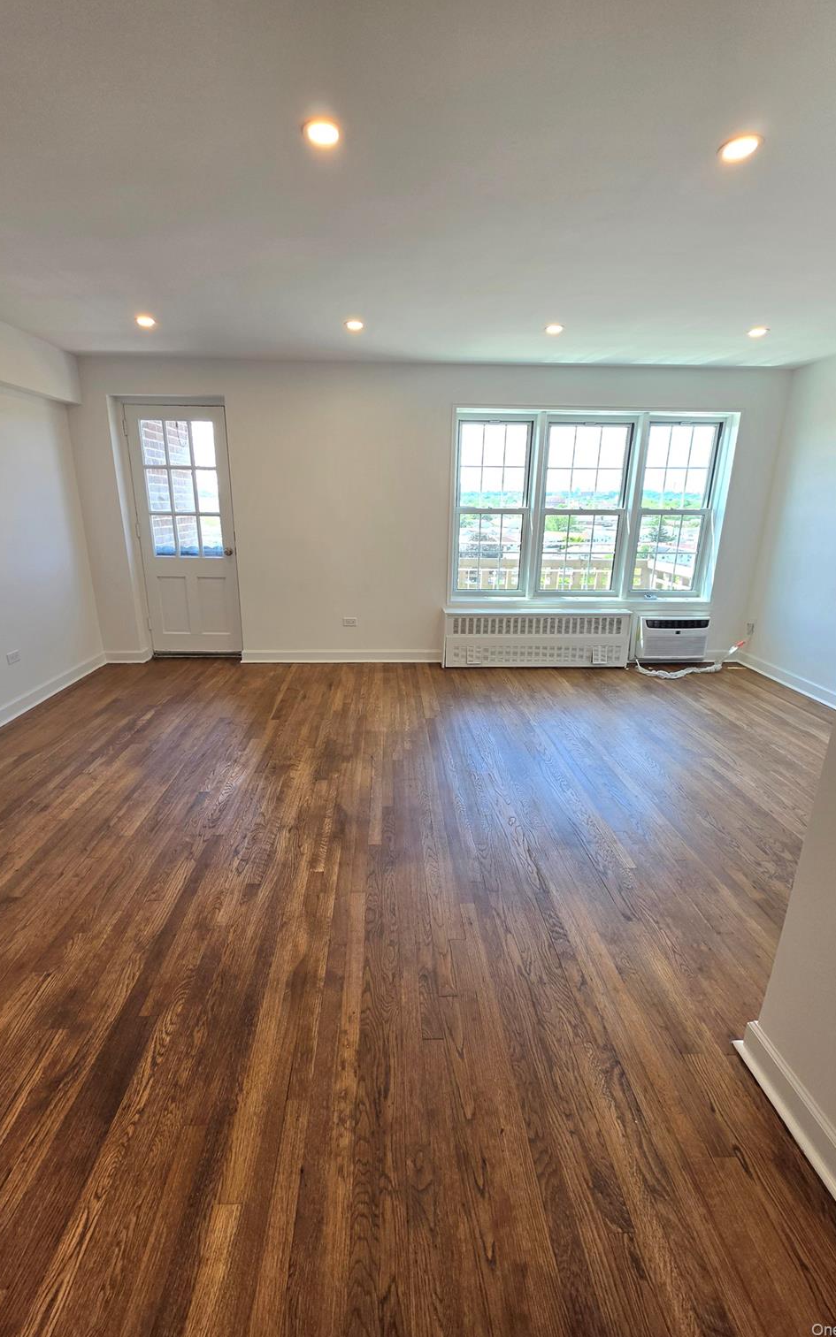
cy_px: 662
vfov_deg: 105.3
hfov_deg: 78.6
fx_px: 510
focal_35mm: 14
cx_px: 403
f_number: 1.9
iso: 40
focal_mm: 2.2
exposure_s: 1/120
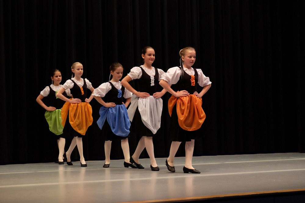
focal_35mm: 88
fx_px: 746
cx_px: 152
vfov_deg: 15.5
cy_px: 102
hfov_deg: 23.1
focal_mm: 58.9
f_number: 5.6
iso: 3200
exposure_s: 1/220
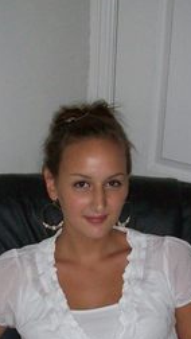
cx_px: 89
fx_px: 575
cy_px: 258
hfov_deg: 18.8
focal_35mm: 64
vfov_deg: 32.2
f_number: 2.8
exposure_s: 1/64
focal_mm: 6.2
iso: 200
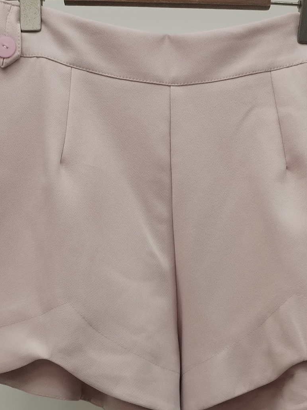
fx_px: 804
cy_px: 344
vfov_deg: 27.8
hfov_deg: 21.6
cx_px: 148
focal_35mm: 68
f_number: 1.8
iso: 165
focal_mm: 4.75
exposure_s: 1/120
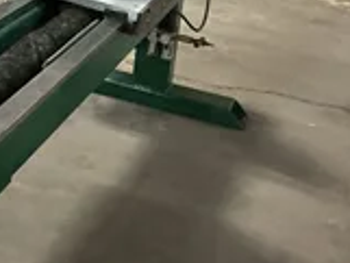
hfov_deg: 26.6
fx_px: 729
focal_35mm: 72
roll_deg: -5.9
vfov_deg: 20.0
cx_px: 80
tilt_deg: -20.1
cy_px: 22
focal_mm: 3
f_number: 1.8
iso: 320
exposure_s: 1/32
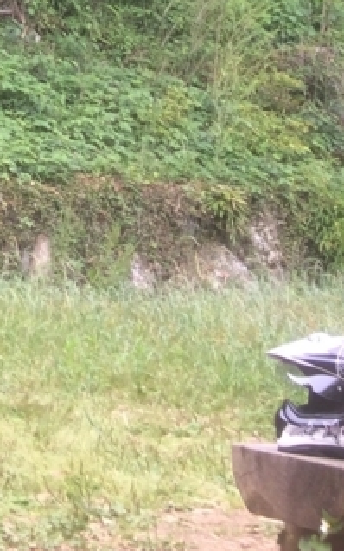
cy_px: -333
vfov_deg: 18.1
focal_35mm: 99
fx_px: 1484
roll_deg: -4.6
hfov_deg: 12.2
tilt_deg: +20.2
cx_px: -263
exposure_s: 1/216
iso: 32
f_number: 2.2
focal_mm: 4.15
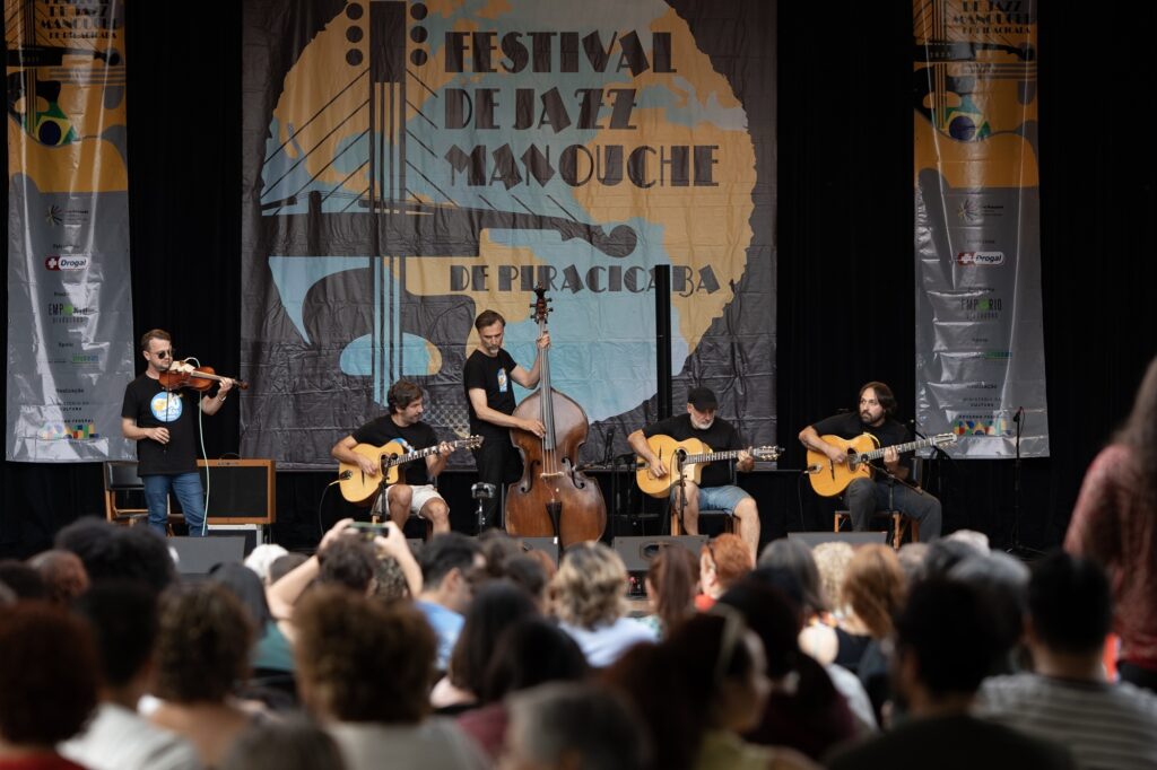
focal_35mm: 127
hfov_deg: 16.1
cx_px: 578
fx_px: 4080
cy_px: 385
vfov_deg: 10.8
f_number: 2.2
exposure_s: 1/200
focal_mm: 85
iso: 200
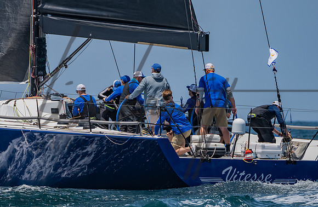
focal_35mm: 854
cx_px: 49
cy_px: 55
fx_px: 7493
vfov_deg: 1.6
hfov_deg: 2.4
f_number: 6.3
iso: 400
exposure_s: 1/1600
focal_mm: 400
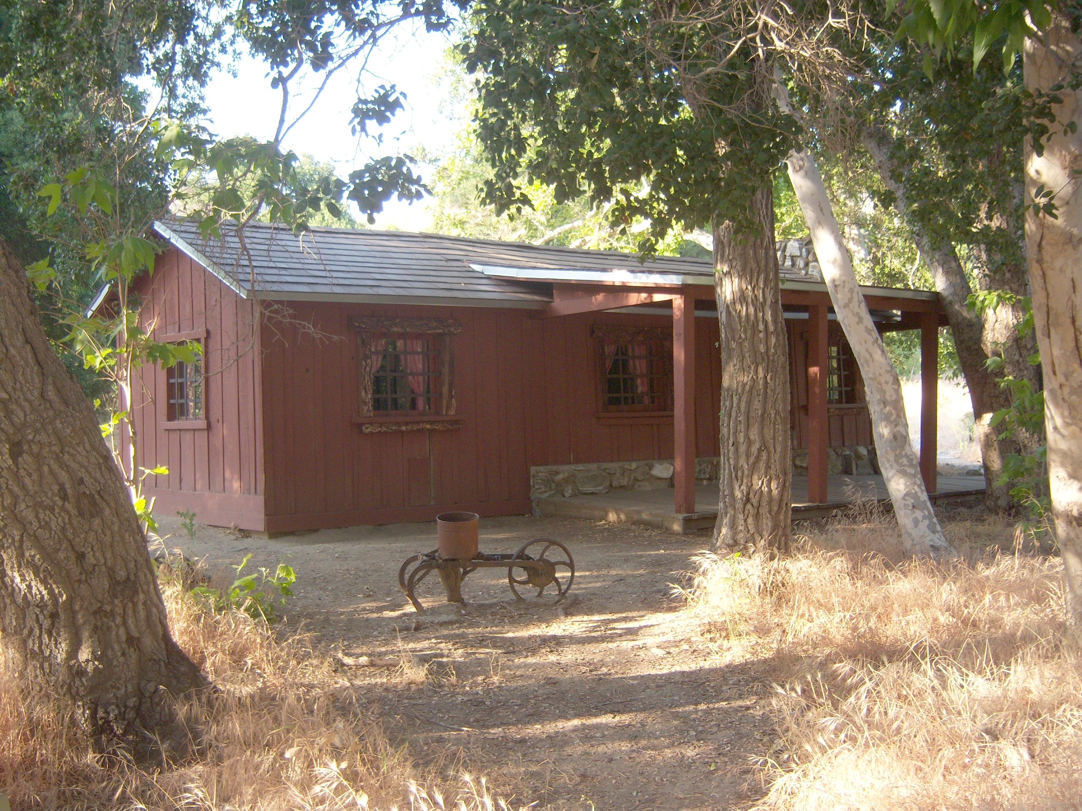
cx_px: 541
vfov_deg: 34.3
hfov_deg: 44.8
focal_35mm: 42
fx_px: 1313
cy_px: 406
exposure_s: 1/60
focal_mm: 8.9
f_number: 2.8
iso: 80
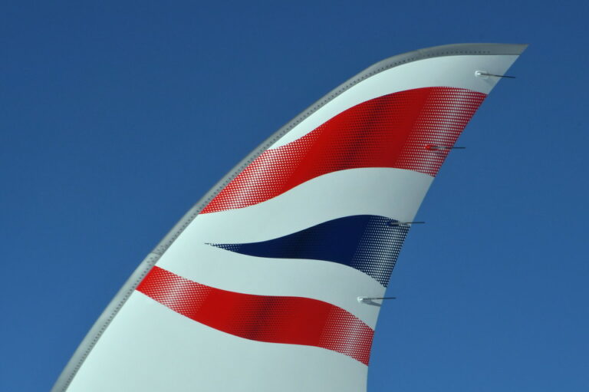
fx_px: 5641
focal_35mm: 345
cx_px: 294
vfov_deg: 4.0
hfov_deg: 6.0
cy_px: 196
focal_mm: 230
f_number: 16
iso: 800
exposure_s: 1/2000
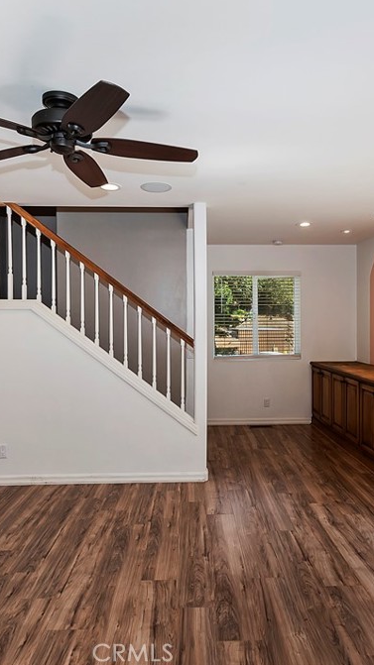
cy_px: 329
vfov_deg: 76.3
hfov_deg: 47.5
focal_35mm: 24
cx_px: 211
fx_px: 423
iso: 100
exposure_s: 1/30
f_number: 8
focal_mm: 10
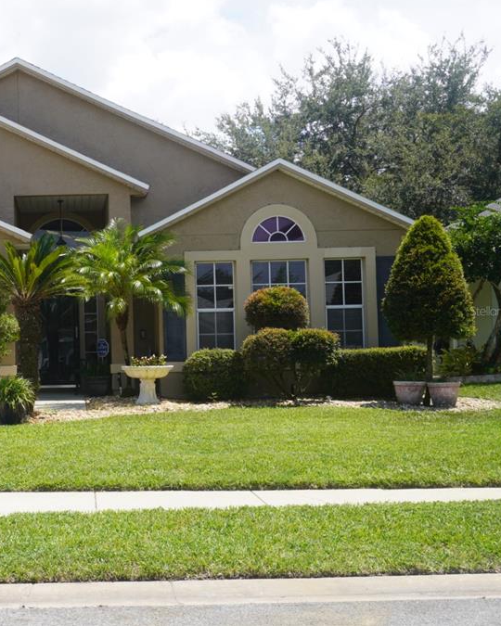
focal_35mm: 58
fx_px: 1070
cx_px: 50
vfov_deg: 32.6
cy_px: 311
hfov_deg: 25.5
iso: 100
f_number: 10
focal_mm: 27
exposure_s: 1/125
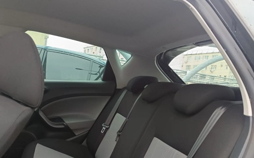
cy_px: 87
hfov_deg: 58.2
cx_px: 127
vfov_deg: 38.2
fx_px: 228
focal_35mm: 33
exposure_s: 1/50
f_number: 1.7
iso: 458
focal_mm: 5.31
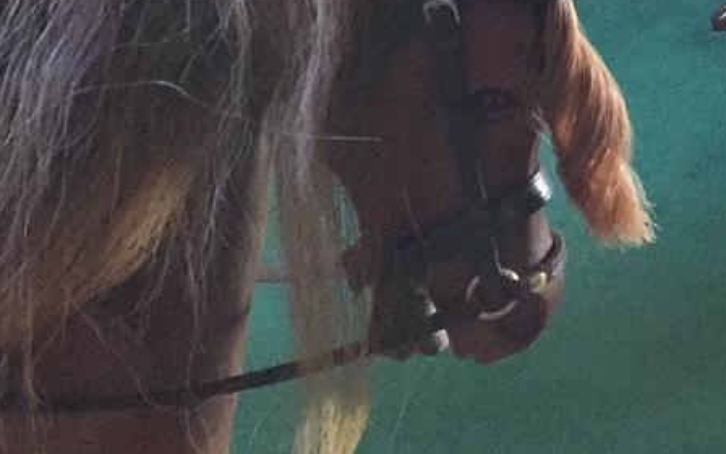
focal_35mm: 112
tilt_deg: -7.6
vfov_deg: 10.8
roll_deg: +0.7
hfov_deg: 15.9
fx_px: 2216
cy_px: -405
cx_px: 1292
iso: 250
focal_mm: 4.15
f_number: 2.2
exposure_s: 1/20
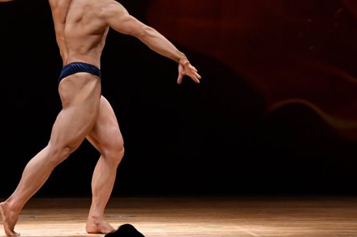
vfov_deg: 3.6
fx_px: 3787
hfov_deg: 5.4
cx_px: 85
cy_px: 91
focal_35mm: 382
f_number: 5.6
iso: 3200
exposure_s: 1/400
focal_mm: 145
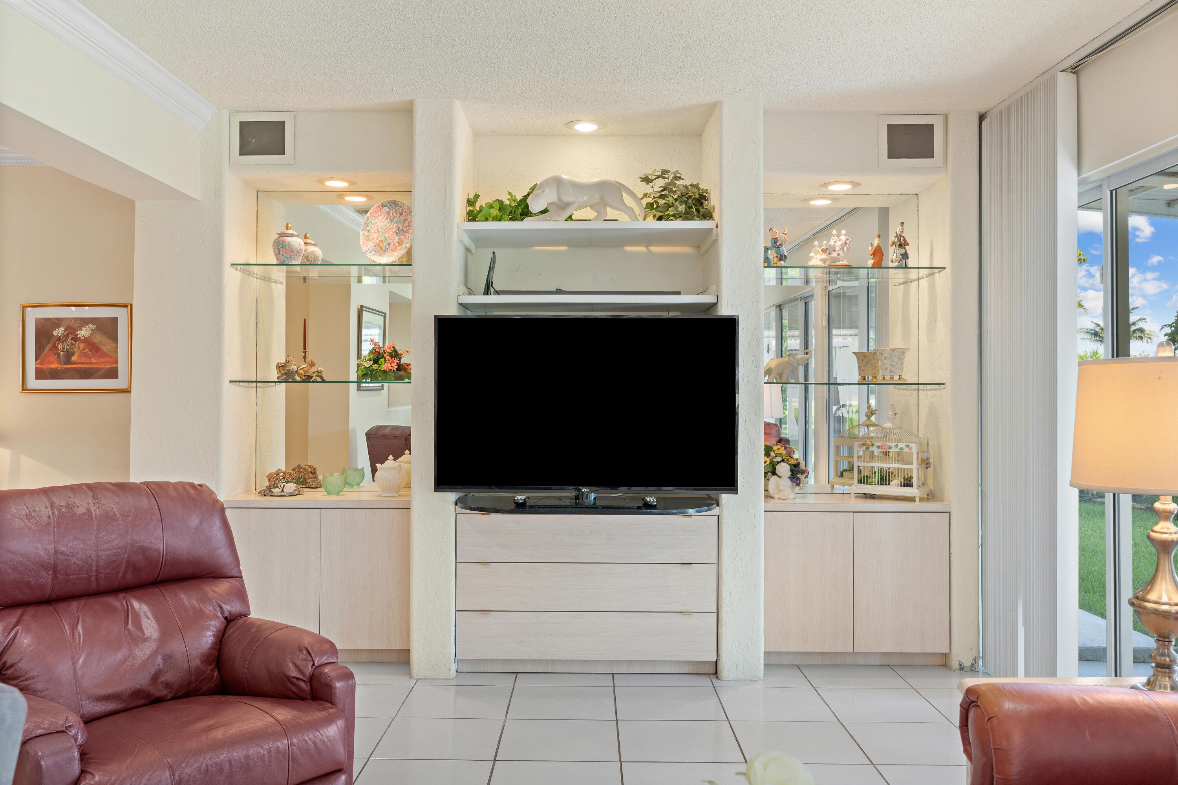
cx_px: 589
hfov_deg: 63.7
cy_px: 392
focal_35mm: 29
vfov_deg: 45.0
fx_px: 949
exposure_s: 1/3
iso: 500
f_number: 11
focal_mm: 29
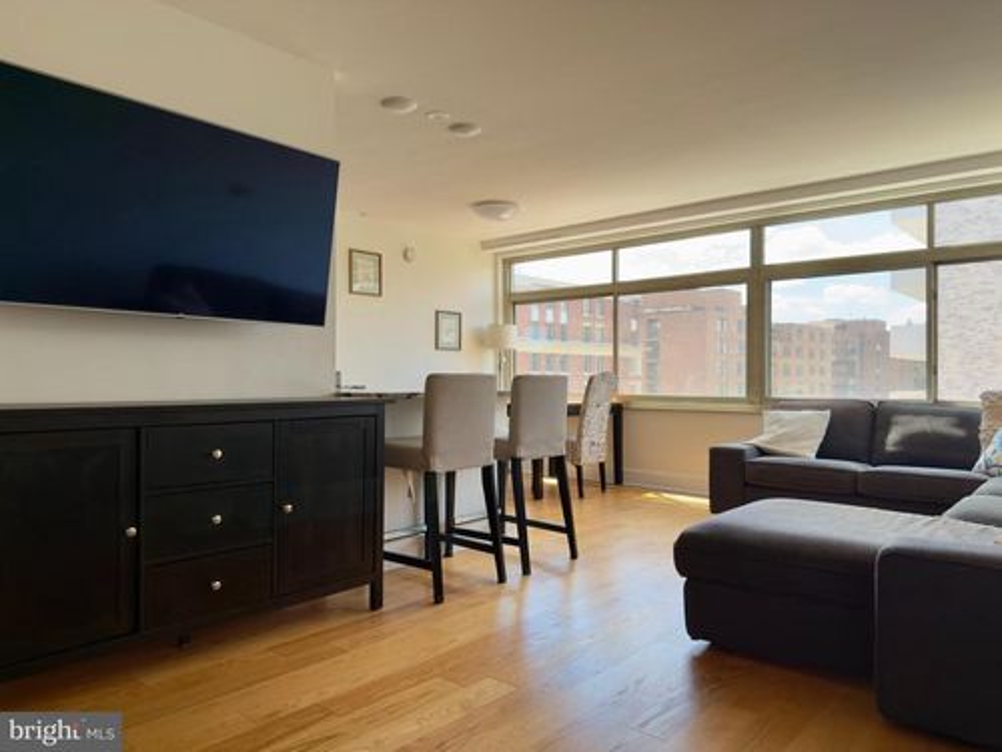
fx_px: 695
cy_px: 376
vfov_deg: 56.8
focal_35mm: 24
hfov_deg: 71.6
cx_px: 501
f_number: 1.78
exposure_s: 1/373
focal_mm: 6.76
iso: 80
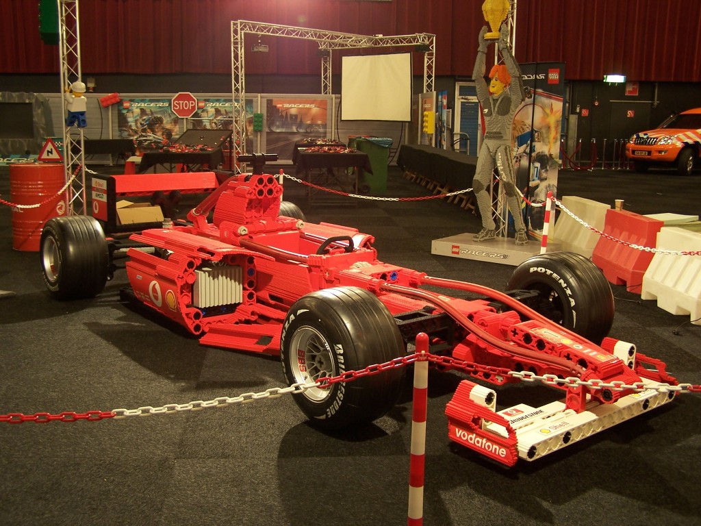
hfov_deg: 49.0
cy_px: 263
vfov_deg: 37.7
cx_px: 350
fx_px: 770
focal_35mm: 38
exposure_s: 1/2
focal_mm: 6.3
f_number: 2.8
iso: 80
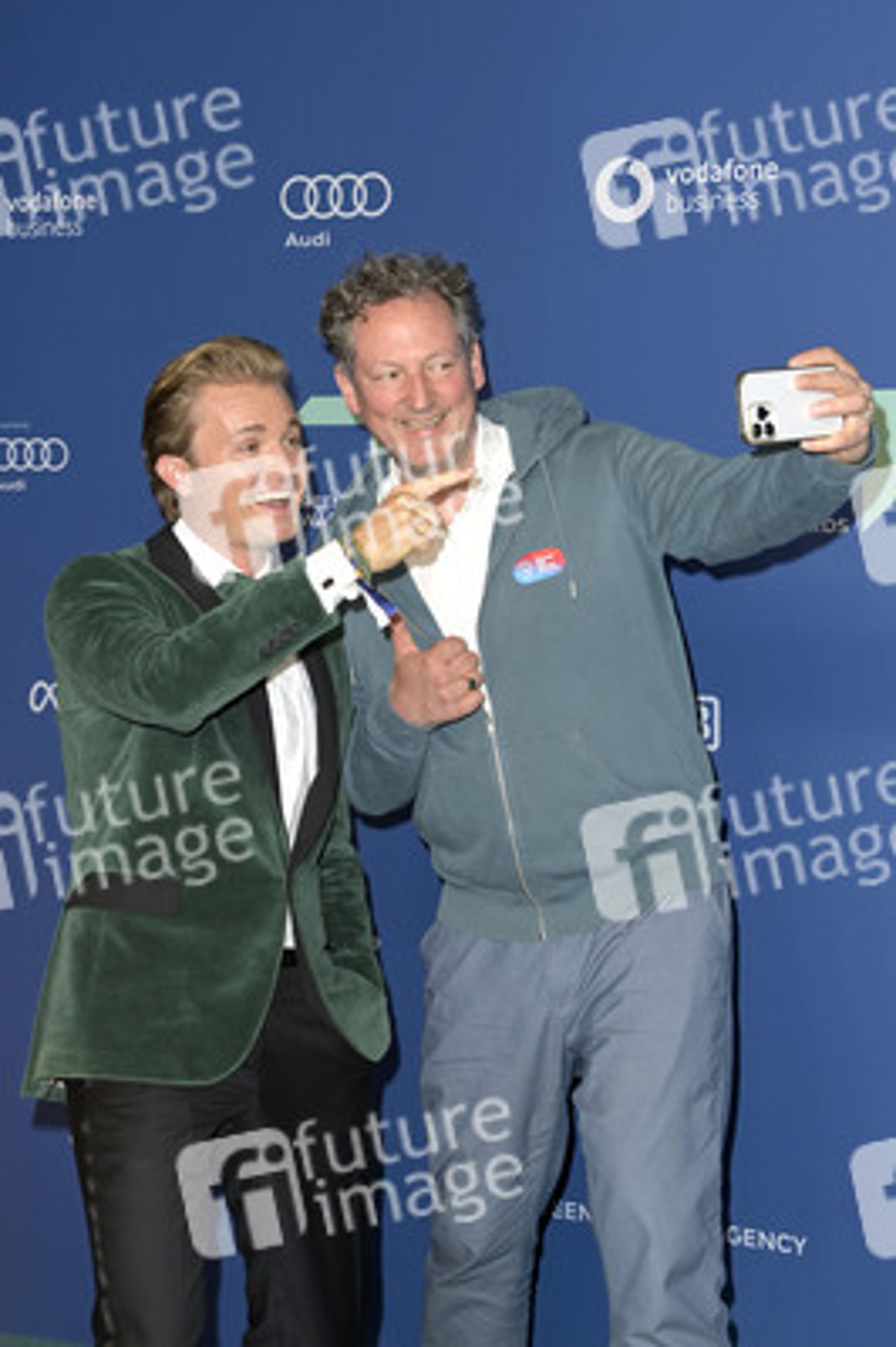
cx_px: 448
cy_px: 674
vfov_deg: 31.0
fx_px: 2431
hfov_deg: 20.9
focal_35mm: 65
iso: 800
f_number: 5.6
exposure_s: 1/250
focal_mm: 65
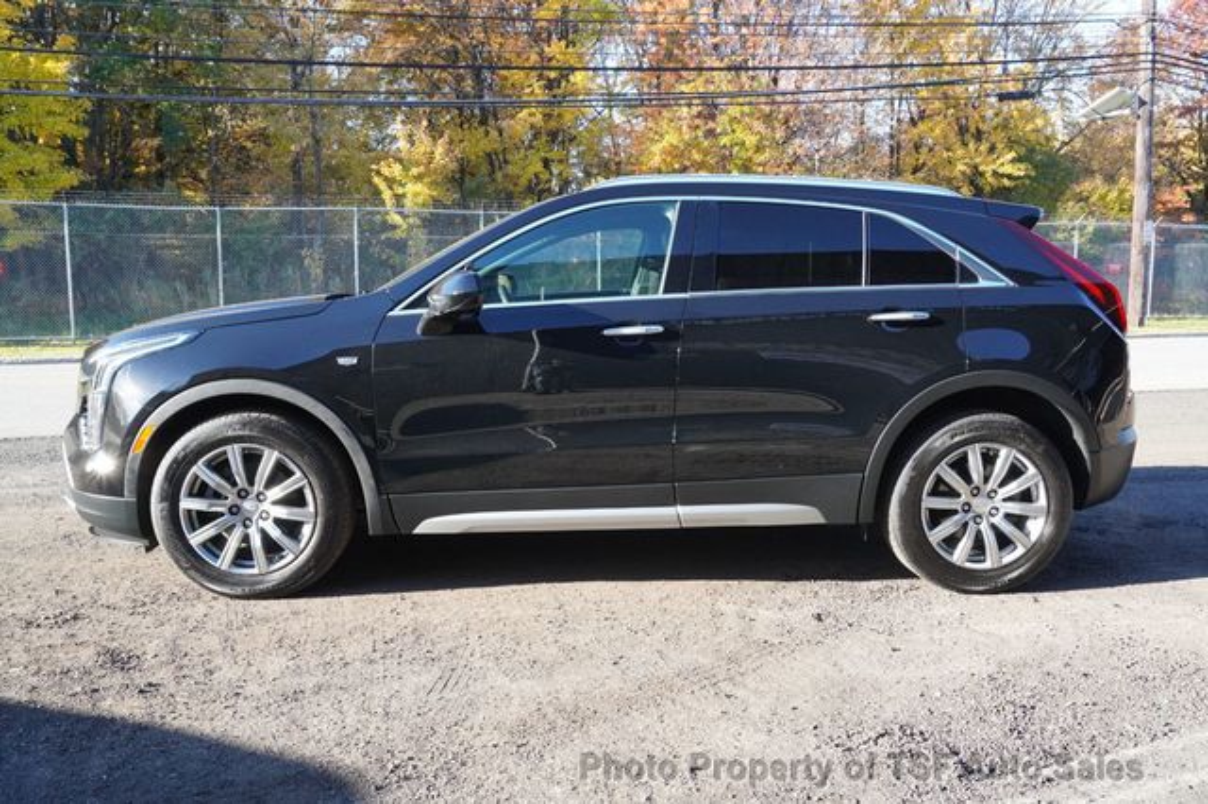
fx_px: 1056
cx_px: 604
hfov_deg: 59.5
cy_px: 402
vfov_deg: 41.7
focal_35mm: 32
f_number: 9
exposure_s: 1/250
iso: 1250
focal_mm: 21
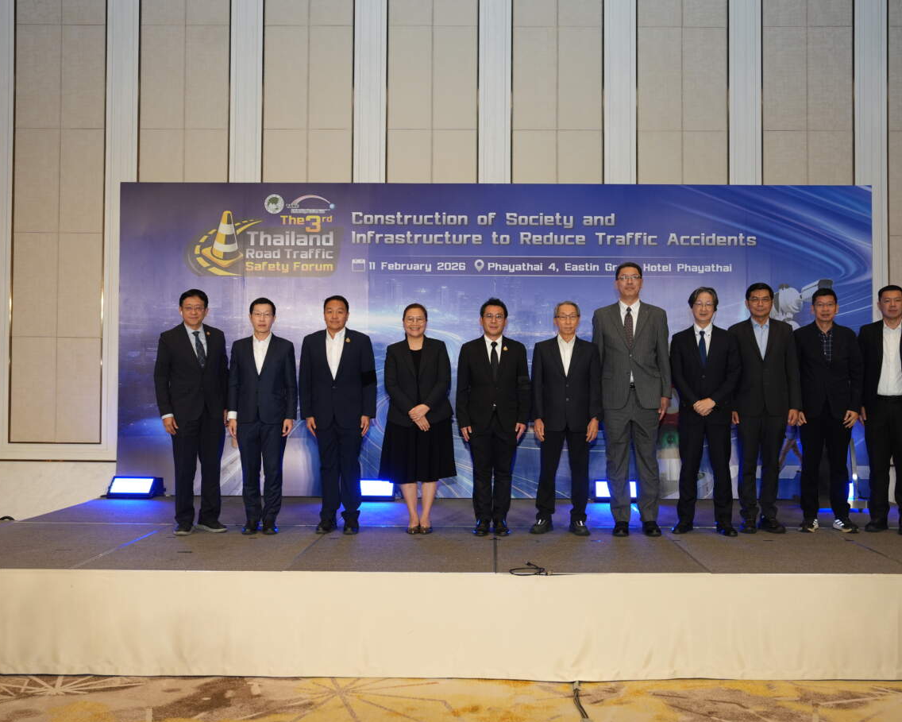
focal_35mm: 37
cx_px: 480
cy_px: 364
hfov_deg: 49.0
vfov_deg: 40.1
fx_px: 988
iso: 640
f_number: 2.8
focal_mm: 32
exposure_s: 1/160
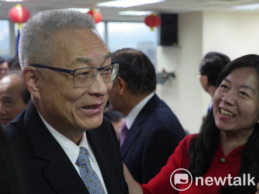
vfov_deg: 25.2
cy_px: 97
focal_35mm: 58
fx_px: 434
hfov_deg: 33.2
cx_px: 130
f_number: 2.8
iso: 800
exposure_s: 1/125
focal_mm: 29
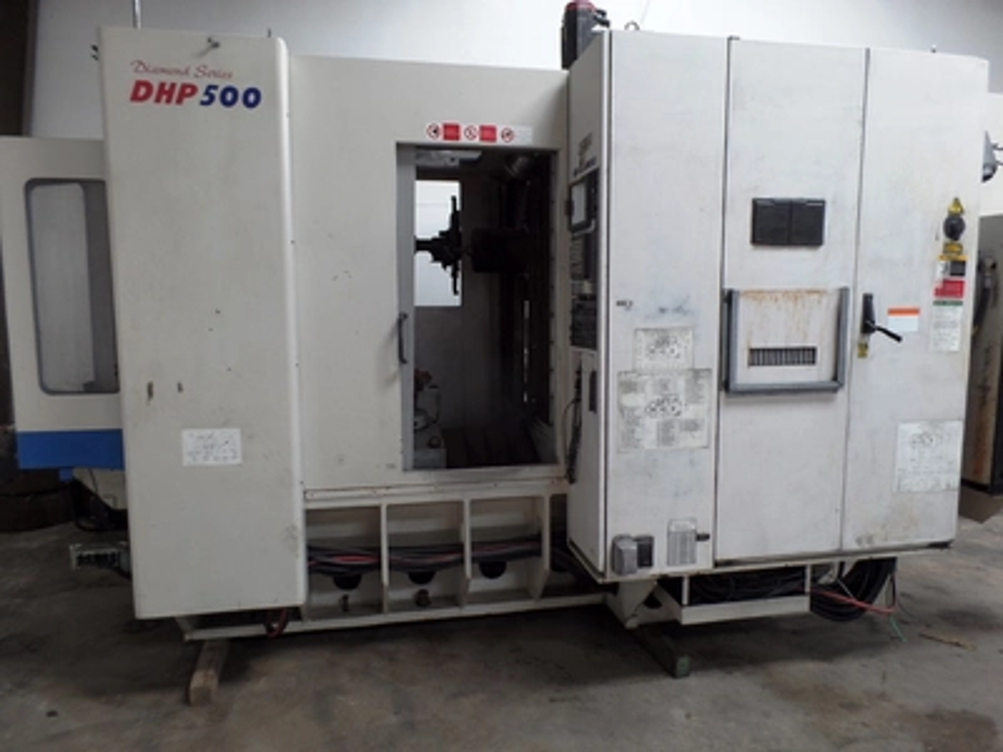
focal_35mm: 23
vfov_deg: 58.9
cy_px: 376
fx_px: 666
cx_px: 502
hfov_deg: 73.9
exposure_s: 1/45
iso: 80
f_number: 2.8
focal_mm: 4.1
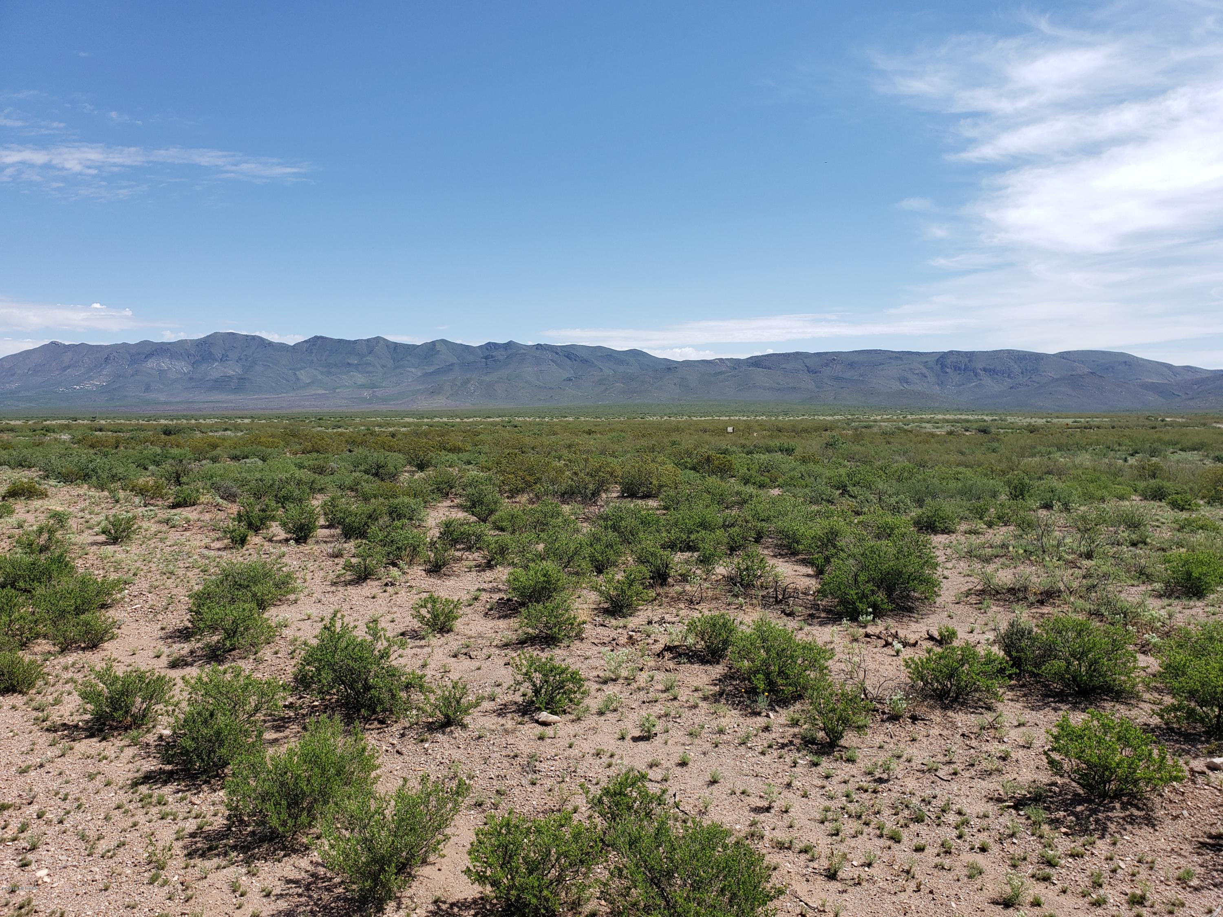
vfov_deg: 53.1
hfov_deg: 67.3
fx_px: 919
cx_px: 612
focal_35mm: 26
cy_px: 458
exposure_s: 1/1606
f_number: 2.4
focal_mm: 4.3
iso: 50
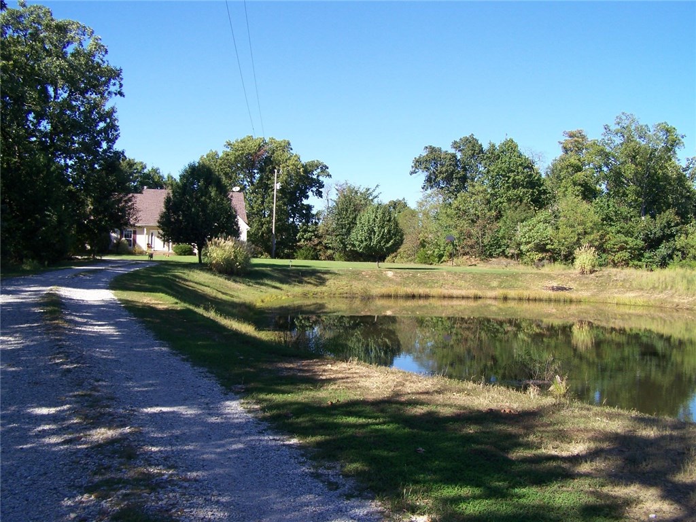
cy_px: 261
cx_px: 348
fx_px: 764
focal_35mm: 38
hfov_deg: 49.0
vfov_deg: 37.7
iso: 64
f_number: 4
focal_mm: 6.3
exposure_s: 1/250
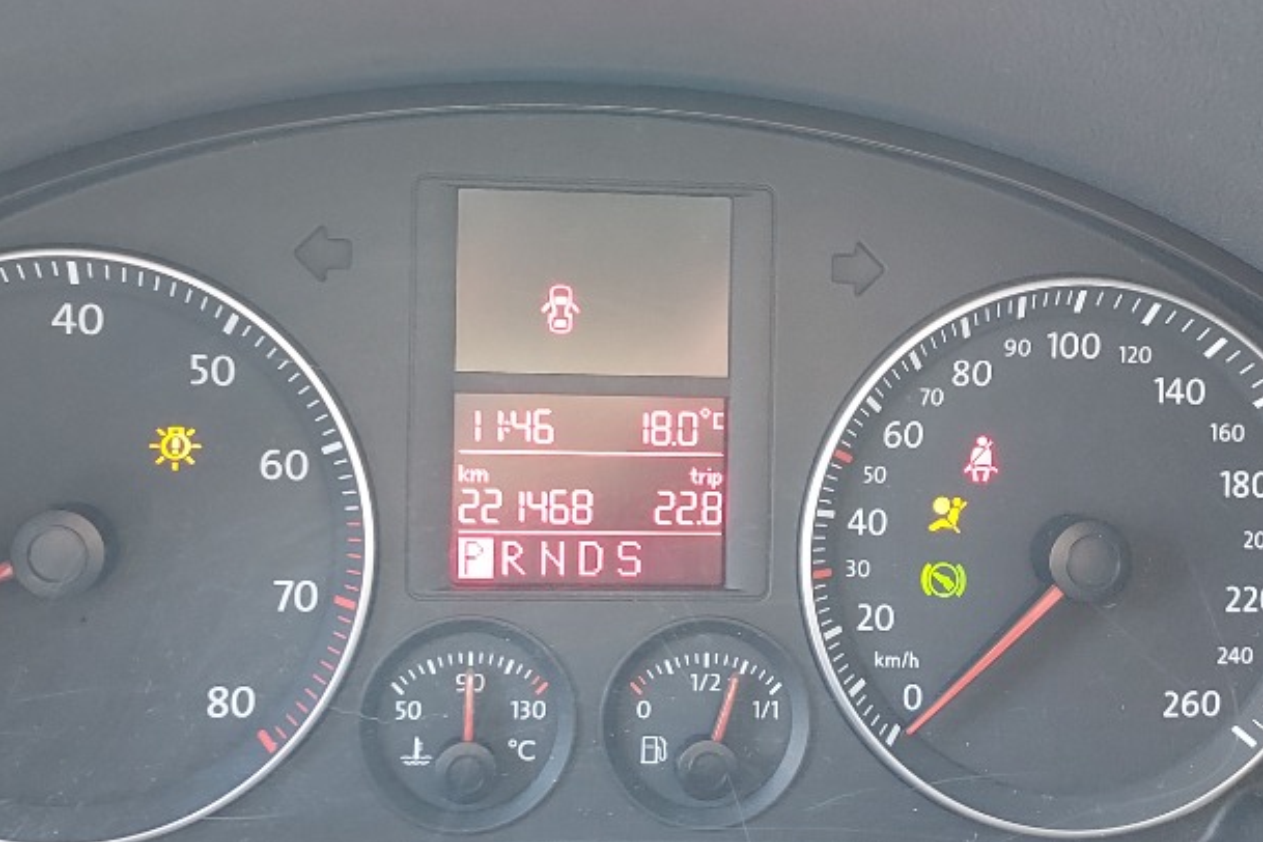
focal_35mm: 42
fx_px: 1473
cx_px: 659
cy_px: 392
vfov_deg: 31.9
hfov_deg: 46.4
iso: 400
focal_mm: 4.6
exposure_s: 1/60
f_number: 1.8
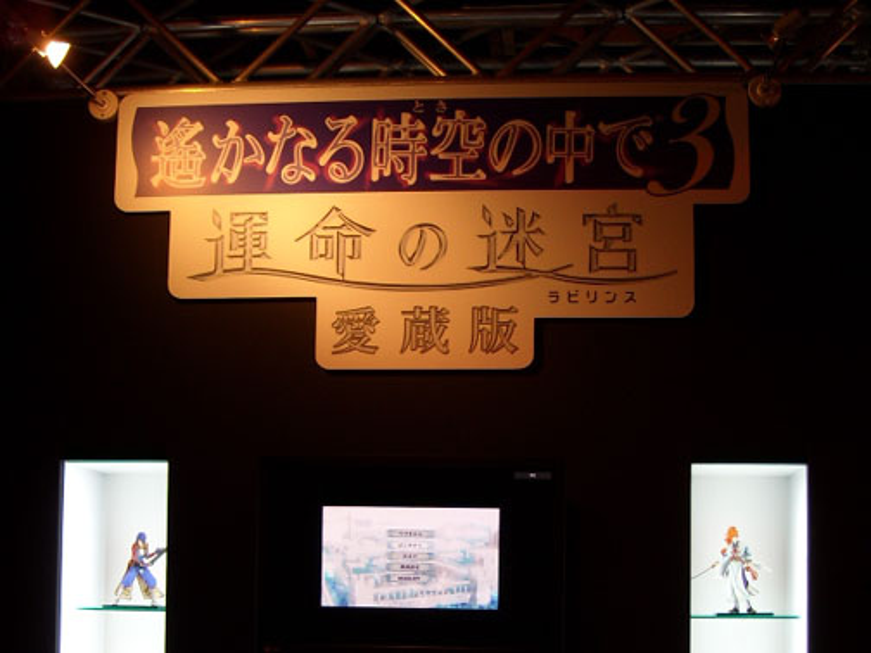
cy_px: 326
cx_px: 436
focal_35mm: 35
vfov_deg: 40.7
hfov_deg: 52.6
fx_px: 881
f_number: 2.8
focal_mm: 5.7
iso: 64
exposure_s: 1/30
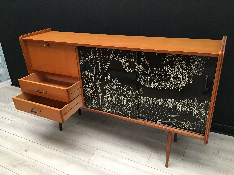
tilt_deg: -24.6
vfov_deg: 48.2
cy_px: 88
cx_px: 117
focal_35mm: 29
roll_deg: +2.2
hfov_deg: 61.7
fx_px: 196
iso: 80
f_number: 2.2
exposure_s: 1/10
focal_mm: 4.15
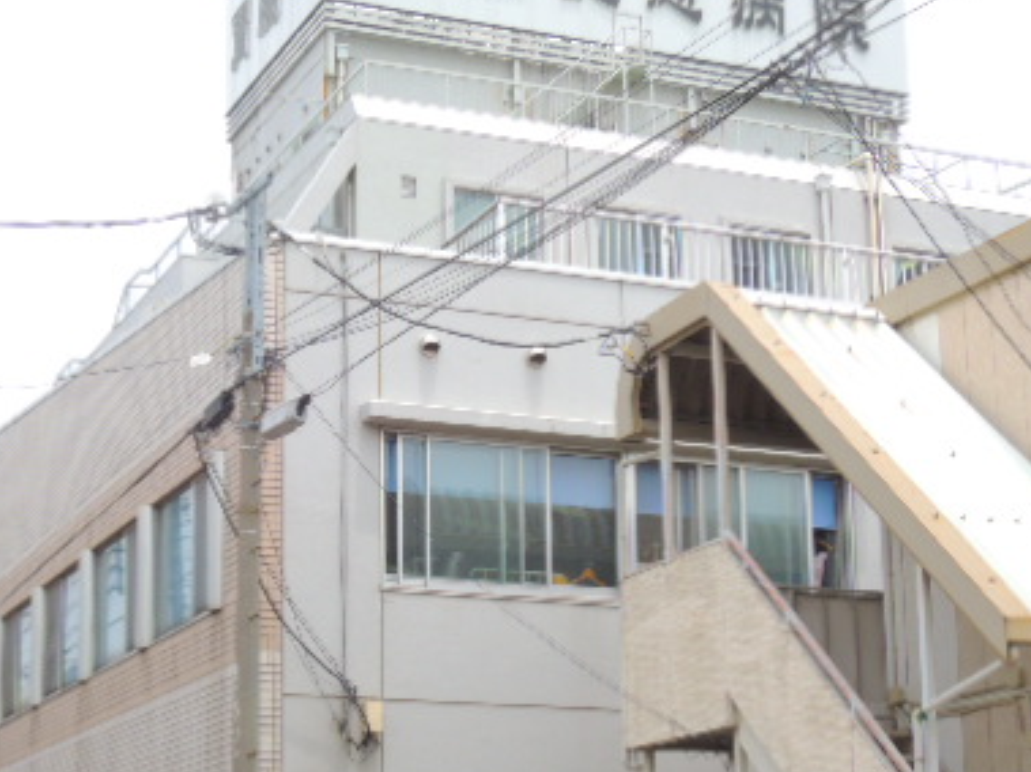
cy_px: 525
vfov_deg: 19.3
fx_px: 2263
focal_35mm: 76
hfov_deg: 25.6
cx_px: 373
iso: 100
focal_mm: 8.1
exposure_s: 1/125
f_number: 8
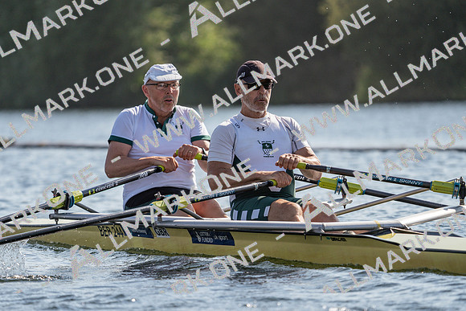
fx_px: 4493
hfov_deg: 5.9
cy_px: 156
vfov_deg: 4.0
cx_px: 233
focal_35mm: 347
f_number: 6.3
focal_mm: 347
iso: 200
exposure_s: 1/1600
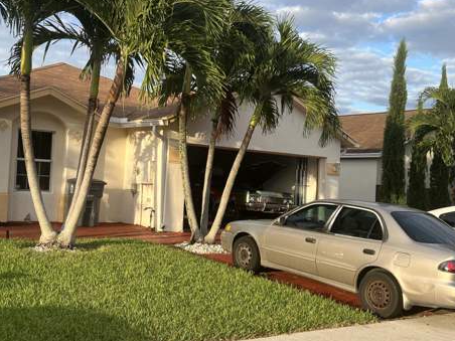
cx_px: 174
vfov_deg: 31.5
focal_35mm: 46
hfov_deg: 41.0
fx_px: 605
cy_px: 167
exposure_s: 1/1412
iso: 50
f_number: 1.5
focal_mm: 5.7
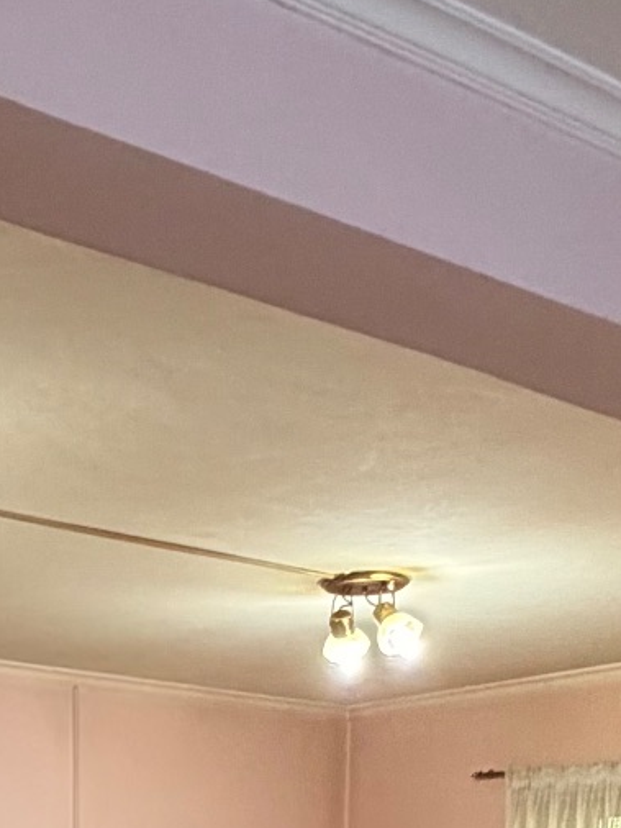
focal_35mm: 71
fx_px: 1698
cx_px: -7
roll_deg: +0.2
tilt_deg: -5.2
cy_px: 1140
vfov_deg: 23.5
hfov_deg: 20.1
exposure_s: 1/50
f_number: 2.2
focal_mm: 2.22
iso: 400
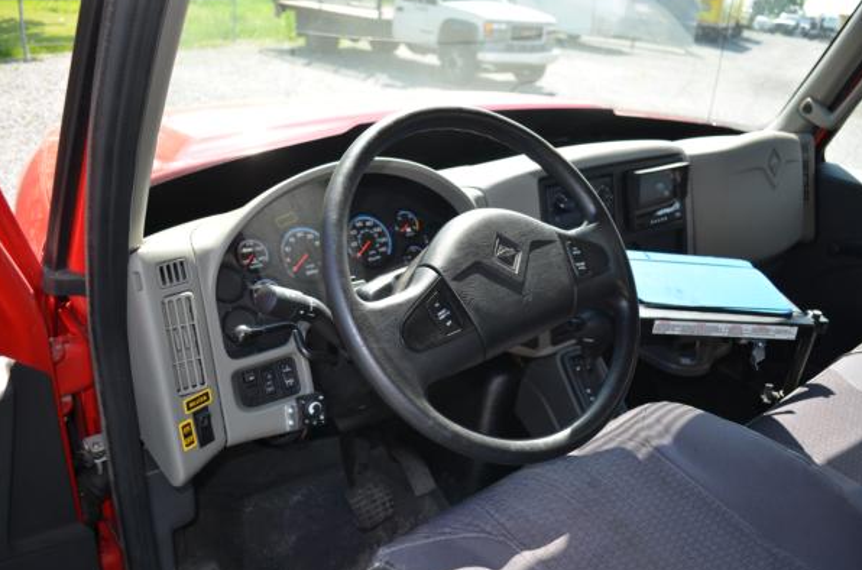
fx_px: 693
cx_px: 451
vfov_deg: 44.7
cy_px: 283
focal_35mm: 29
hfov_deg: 63.8
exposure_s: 1/200
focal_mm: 18
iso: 100
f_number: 3.5
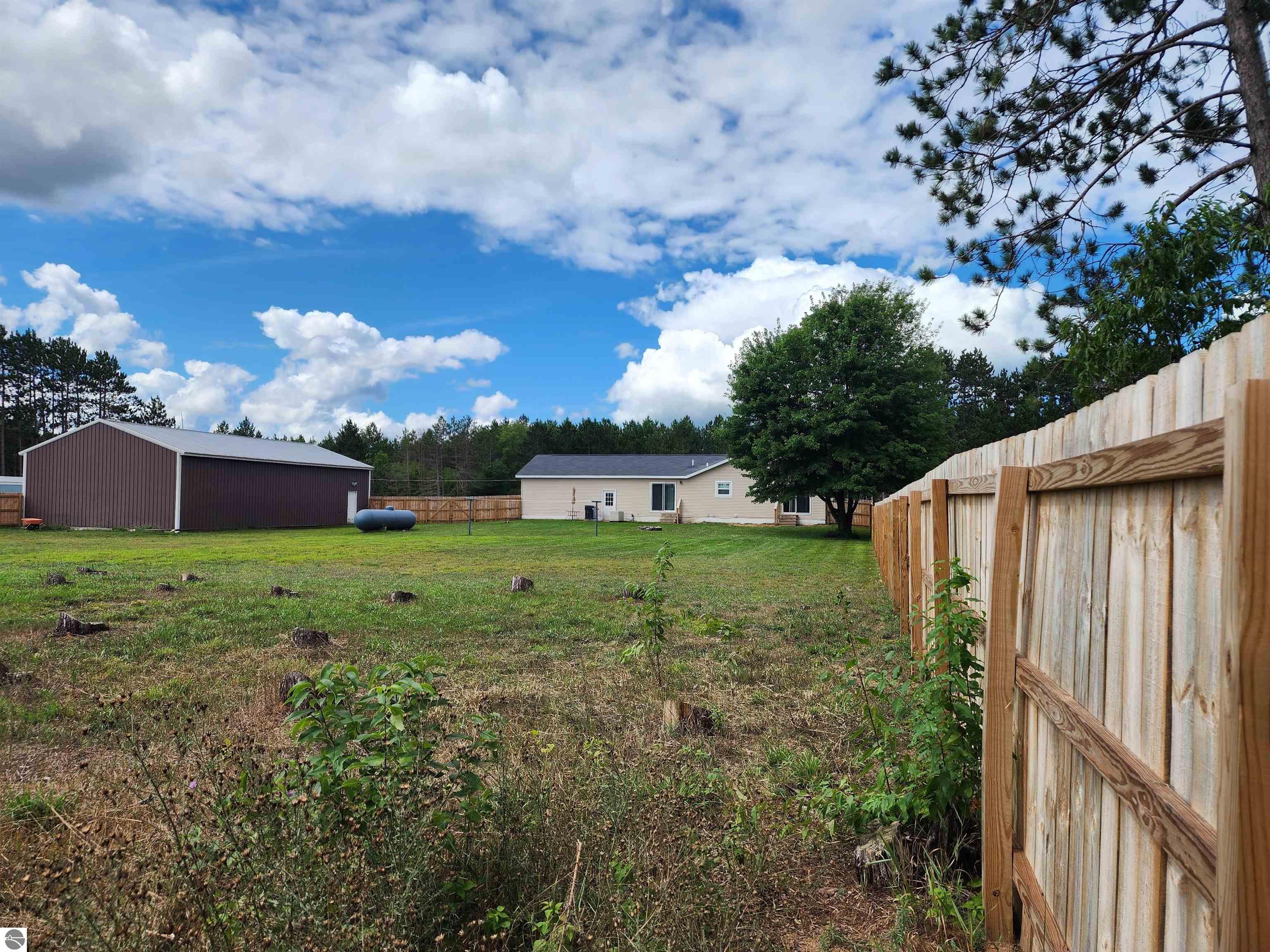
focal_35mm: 23
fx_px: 844
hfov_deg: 73.9
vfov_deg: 58.9
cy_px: 476
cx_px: 635
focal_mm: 6.4
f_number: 1.8
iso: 12
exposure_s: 1/1255
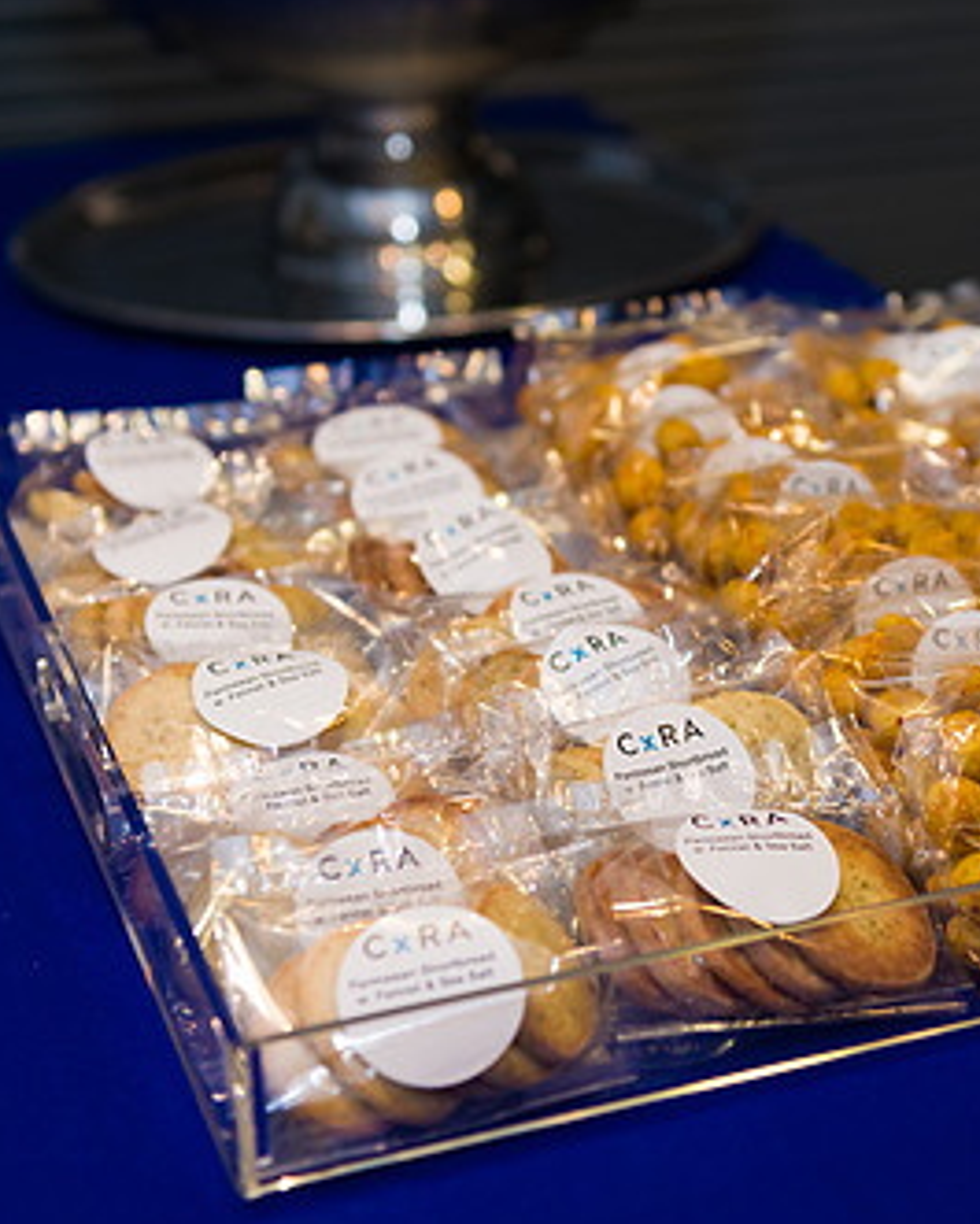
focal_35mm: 79
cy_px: 597
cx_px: 736
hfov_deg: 19.3
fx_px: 2863
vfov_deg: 24.1
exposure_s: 1/125
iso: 400
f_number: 3.2
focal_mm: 48
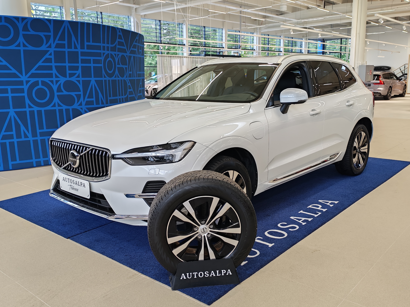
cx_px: 205
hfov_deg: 54.0
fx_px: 403
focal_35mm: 34
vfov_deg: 41.8
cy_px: 154
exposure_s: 1/100
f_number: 1.9
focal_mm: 6.12
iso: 200
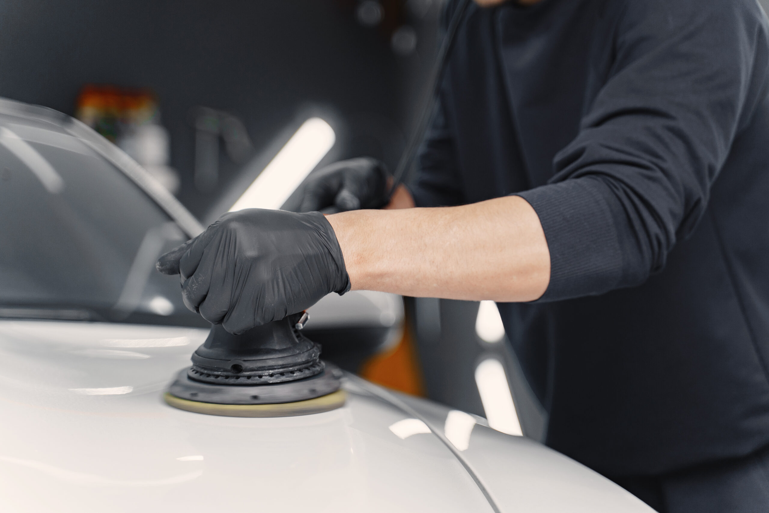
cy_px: 256
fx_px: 1602
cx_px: 384
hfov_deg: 27.0
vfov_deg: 18.2
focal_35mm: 75
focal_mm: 75
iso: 500
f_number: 2.8
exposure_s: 1/400
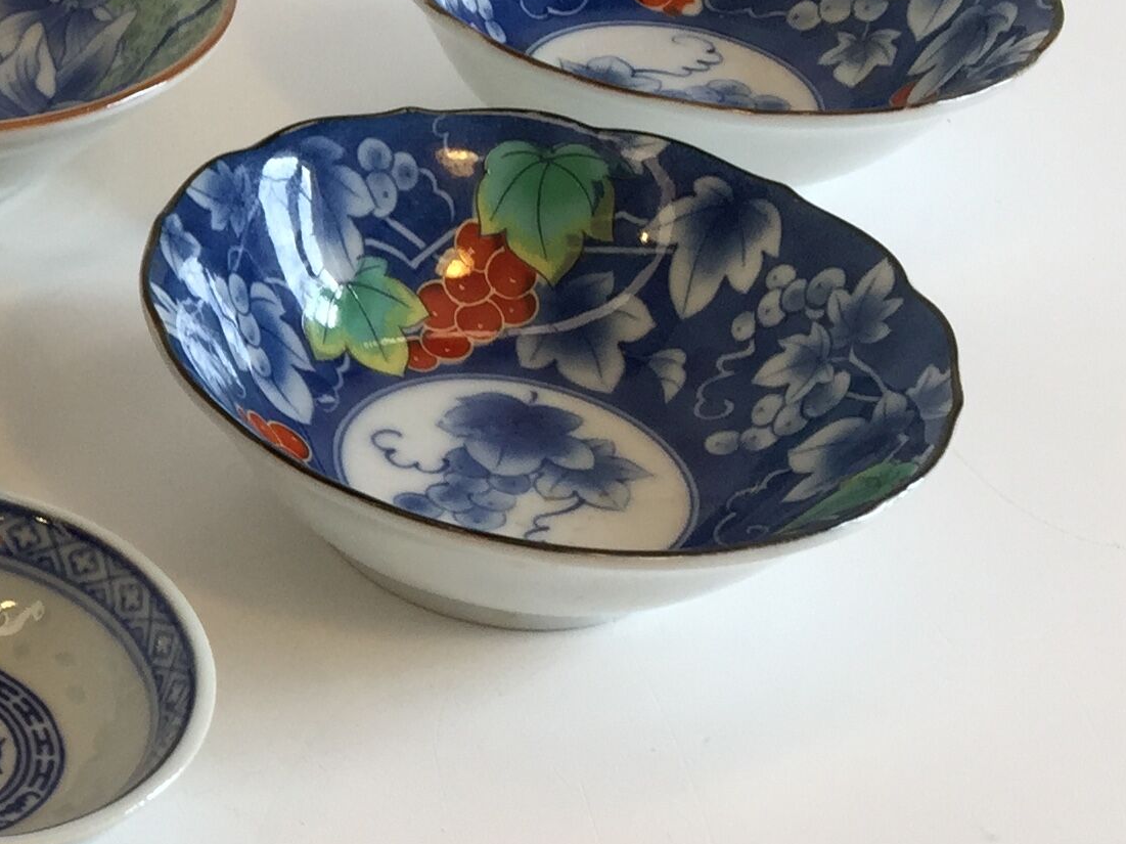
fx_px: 2797
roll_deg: +0.2
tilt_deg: -35.3
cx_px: -395
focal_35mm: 86
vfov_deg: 17.2
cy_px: 368
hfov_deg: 20.5
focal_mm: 4.15
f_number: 2.2
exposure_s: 1/50
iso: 40
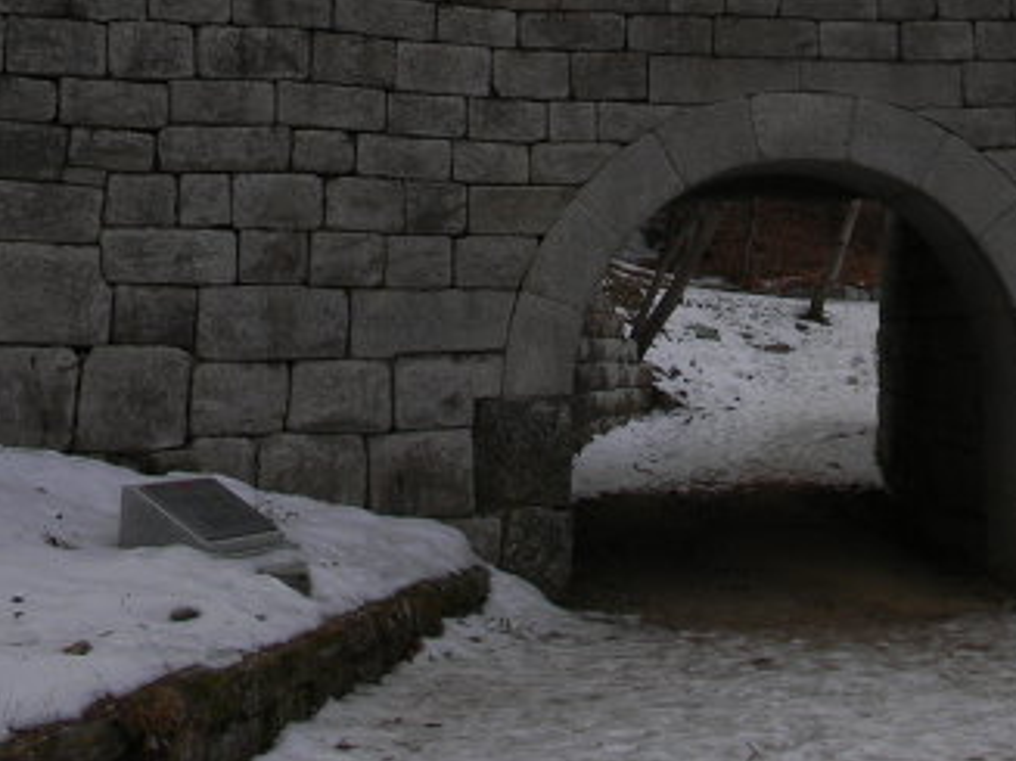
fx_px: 1760
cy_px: 67
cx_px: 783
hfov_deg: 31.5
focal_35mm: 60
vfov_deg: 23.7
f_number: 3.5
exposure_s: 1/192
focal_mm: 5
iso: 80
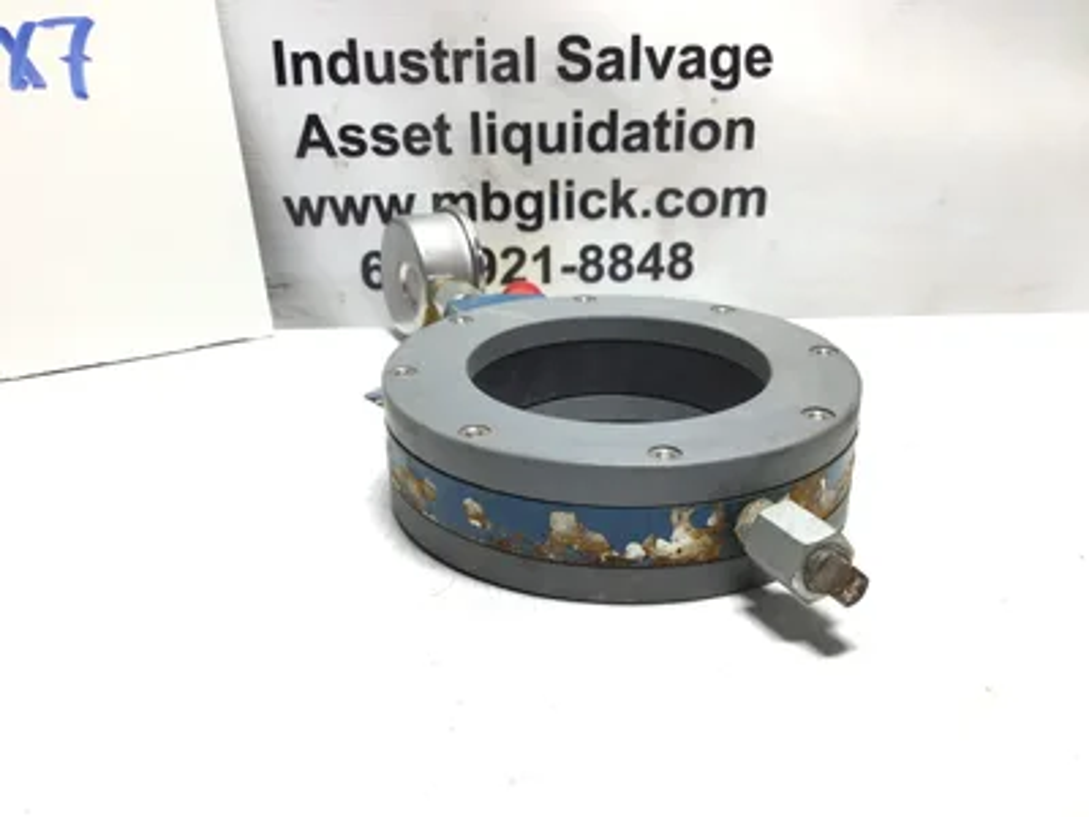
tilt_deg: -20.6
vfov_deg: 45.4
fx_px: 975
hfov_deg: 58.4
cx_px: 544
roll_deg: +0.1
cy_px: 408
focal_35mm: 31
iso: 25
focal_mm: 3.3
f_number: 2.4
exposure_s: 1/60
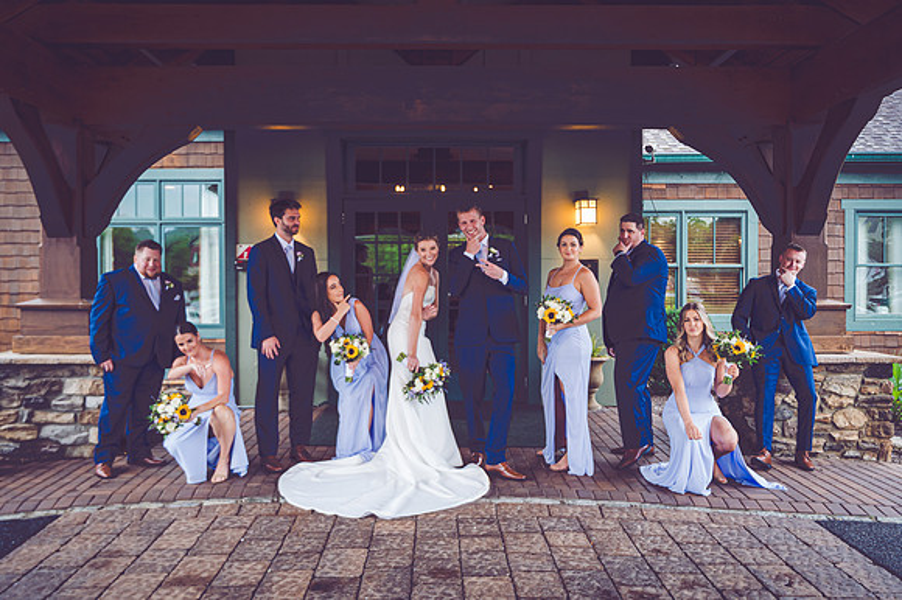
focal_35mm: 32
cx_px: 451
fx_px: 812
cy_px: 300
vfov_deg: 40.6
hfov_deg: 58.1
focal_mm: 32
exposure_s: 1/125
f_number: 4
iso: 1000
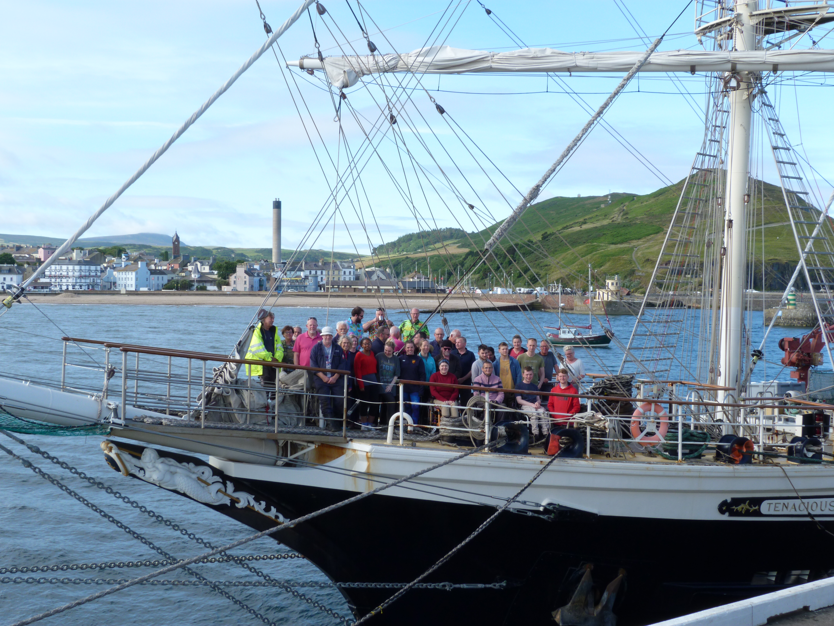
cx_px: 417
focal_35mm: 46
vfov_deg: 31.5
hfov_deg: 41.2
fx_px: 1108
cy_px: 313
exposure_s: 1/125
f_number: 6.3
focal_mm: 8.3
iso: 80
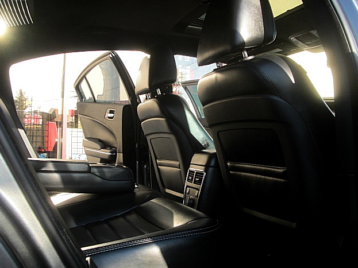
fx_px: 383
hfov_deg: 50.1
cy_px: 133
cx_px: 179
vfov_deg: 38.7
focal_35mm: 37
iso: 50
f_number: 2.8
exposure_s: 1/100
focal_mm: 6.3
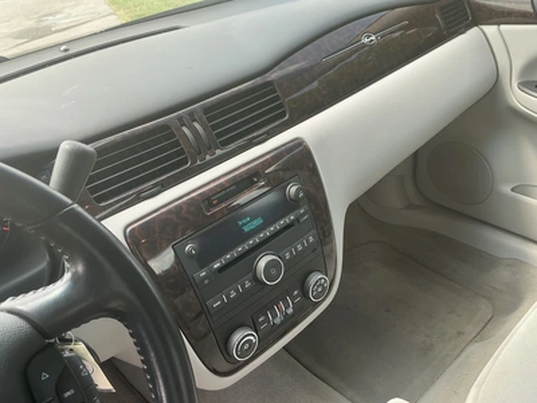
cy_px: 202
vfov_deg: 49.7
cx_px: 268
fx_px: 434
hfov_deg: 63.4
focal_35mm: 28
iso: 25
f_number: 1.8
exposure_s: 1/122
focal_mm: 3
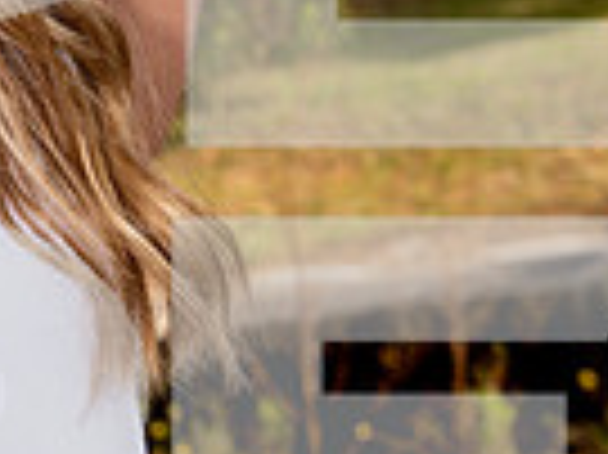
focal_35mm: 257
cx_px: -441
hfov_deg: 7.5
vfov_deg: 5.7
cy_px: -88
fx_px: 4510
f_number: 8
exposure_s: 1/250
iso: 160
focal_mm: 62
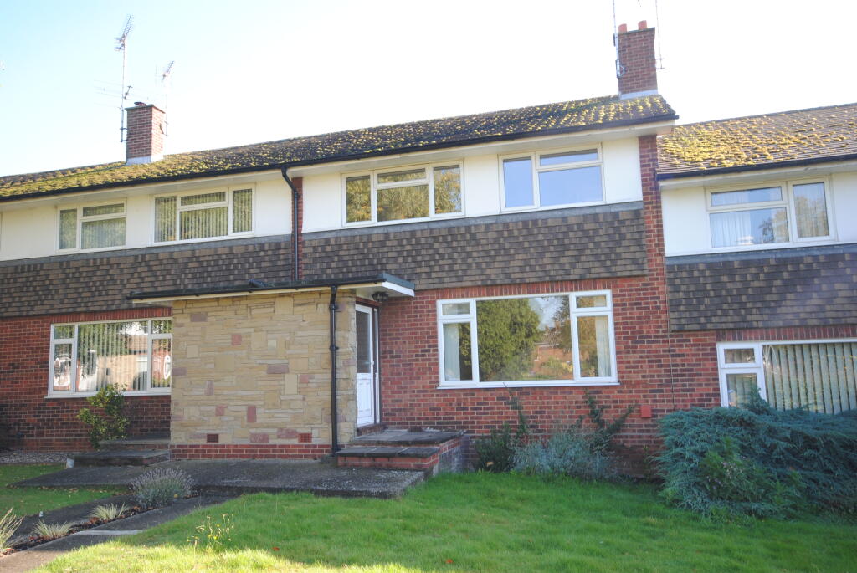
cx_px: 428
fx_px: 715
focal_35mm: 30
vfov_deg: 43.7
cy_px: 286
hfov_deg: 61.9
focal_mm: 20
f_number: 7.1
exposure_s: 1/60
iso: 200
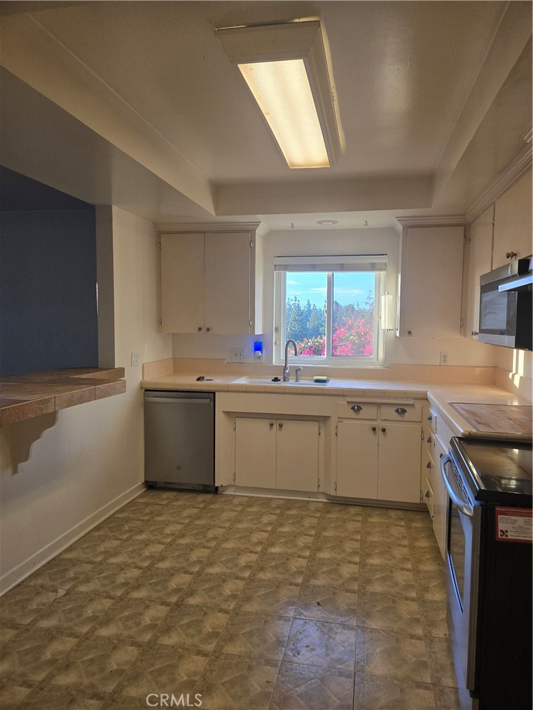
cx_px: 266
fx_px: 472
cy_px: 355
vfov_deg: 73.9
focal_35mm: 23
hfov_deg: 58.9
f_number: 1.8
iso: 100
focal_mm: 5.4
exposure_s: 1/120
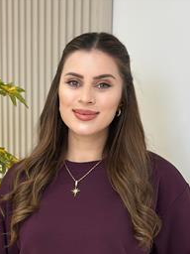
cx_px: 41
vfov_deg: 19.1
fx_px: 732
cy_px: 258
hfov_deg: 14.7
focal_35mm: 100
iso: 64
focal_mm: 6.86
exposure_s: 1/100
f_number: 1.78
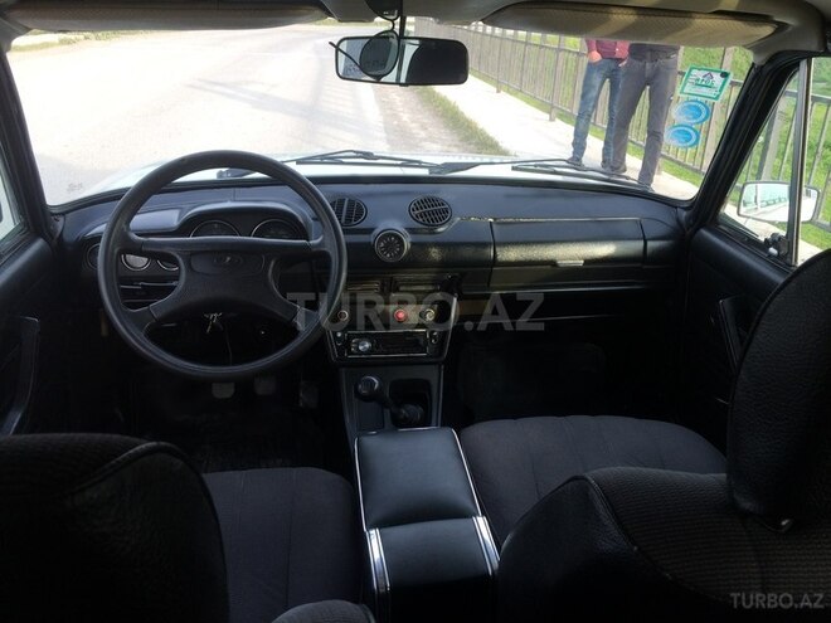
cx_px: 416
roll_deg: -2.4
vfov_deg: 48.2
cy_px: 312
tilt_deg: -25.2
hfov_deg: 61.7
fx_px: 696
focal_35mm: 29
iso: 32
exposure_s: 1/102
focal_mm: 4.15
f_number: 2.2
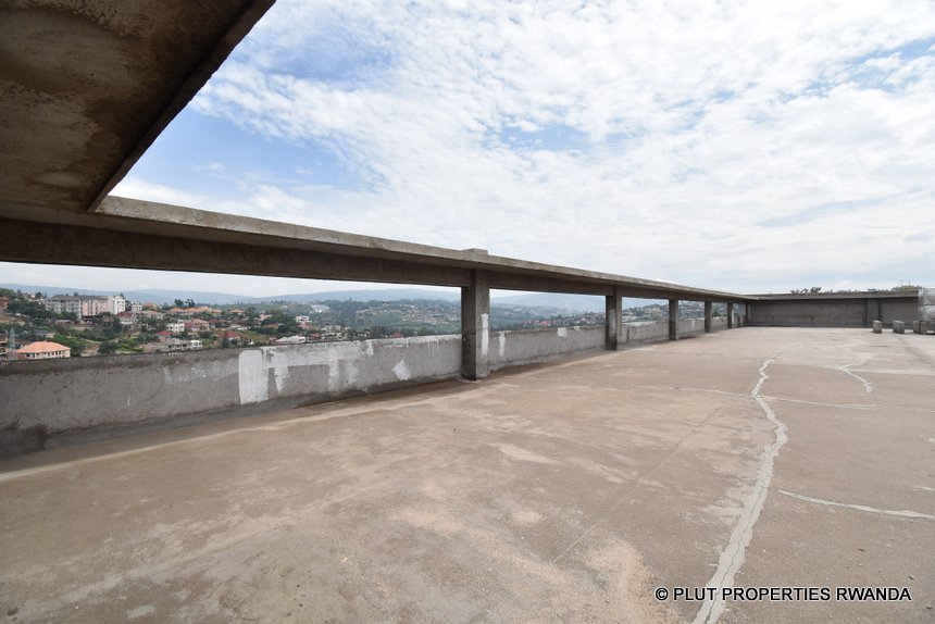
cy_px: 312
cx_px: 468
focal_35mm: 15
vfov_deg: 77.4
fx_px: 390
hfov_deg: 100.4
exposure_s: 1/800
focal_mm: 10
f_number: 8
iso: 320
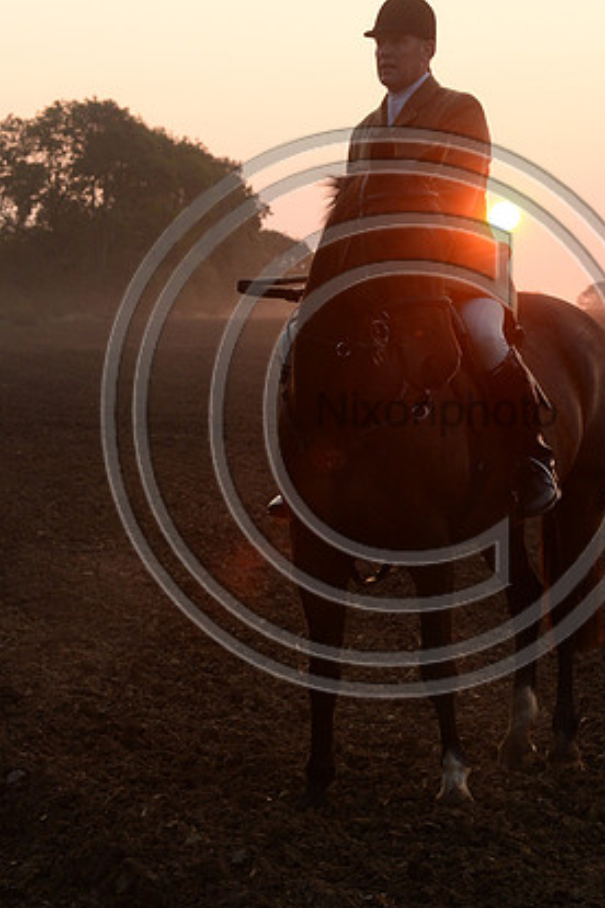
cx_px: 388
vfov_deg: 18.2
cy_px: 371
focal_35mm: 112
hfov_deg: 12.2
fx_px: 2823
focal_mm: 80
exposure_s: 1/500
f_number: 8
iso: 2500
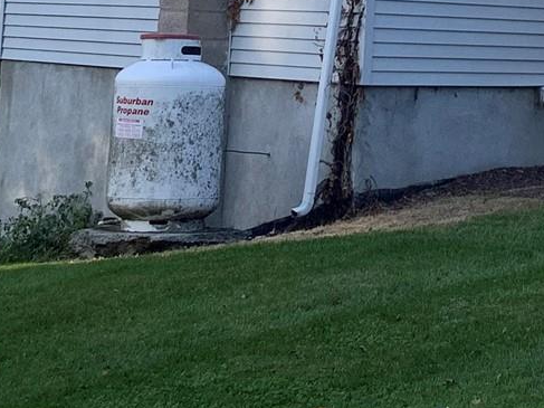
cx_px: 592
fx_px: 1917
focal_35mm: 122
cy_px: -160
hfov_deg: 15.7
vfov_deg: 11.7
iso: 16
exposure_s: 1/504
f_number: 1.8
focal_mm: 3
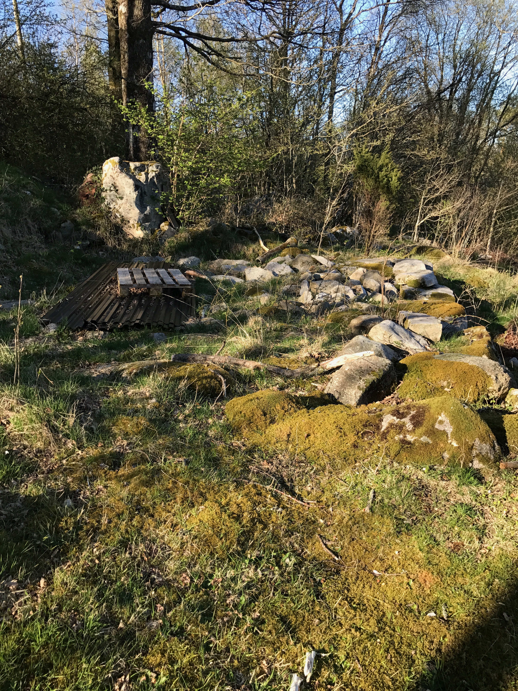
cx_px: 259
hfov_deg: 49.7
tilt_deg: -15.7
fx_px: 559
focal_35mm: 28
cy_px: 346
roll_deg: +1.0
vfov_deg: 63.4
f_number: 1.8
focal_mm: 3.99
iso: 20
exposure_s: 1/556
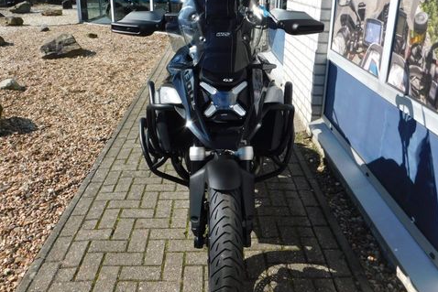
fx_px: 389
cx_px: 220
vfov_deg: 41.0
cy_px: 119
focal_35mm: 32
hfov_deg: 58.7
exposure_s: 1/1250
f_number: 3
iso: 125
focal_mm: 4
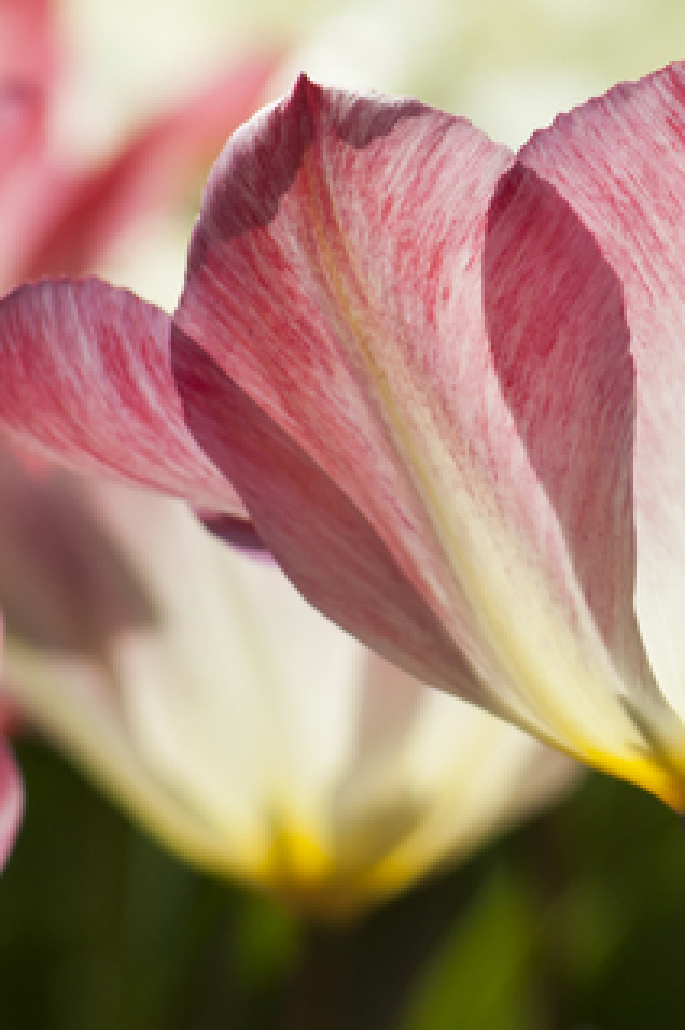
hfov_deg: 2.7
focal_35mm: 517
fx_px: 14787
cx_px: 494
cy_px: 533
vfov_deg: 4.0
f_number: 7.1
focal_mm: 200
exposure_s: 1/400
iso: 100
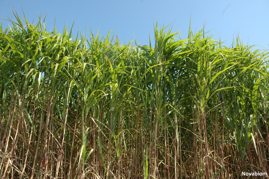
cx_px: 134
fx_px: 202
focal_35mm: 27
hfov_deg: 67.4
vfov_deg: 47.9
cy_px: 90
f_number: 8
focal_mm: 18
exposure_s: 1/200
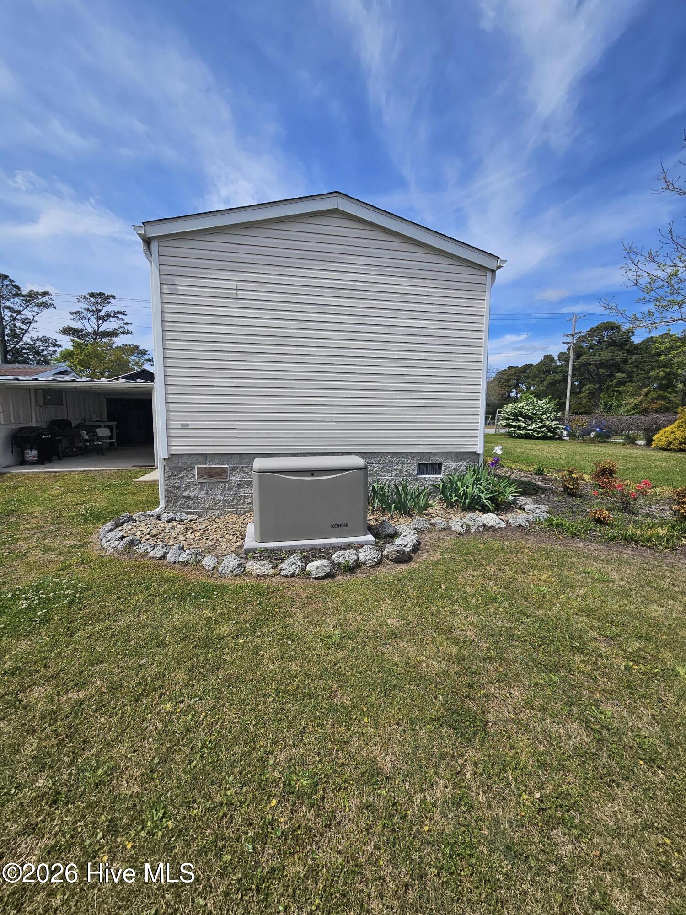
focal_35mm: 13
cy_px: 458
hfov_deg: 89.9
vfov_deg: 106.2
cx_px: 343
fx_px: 344
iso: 50
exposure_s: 1/3913
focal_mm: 2.2
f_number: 2.2
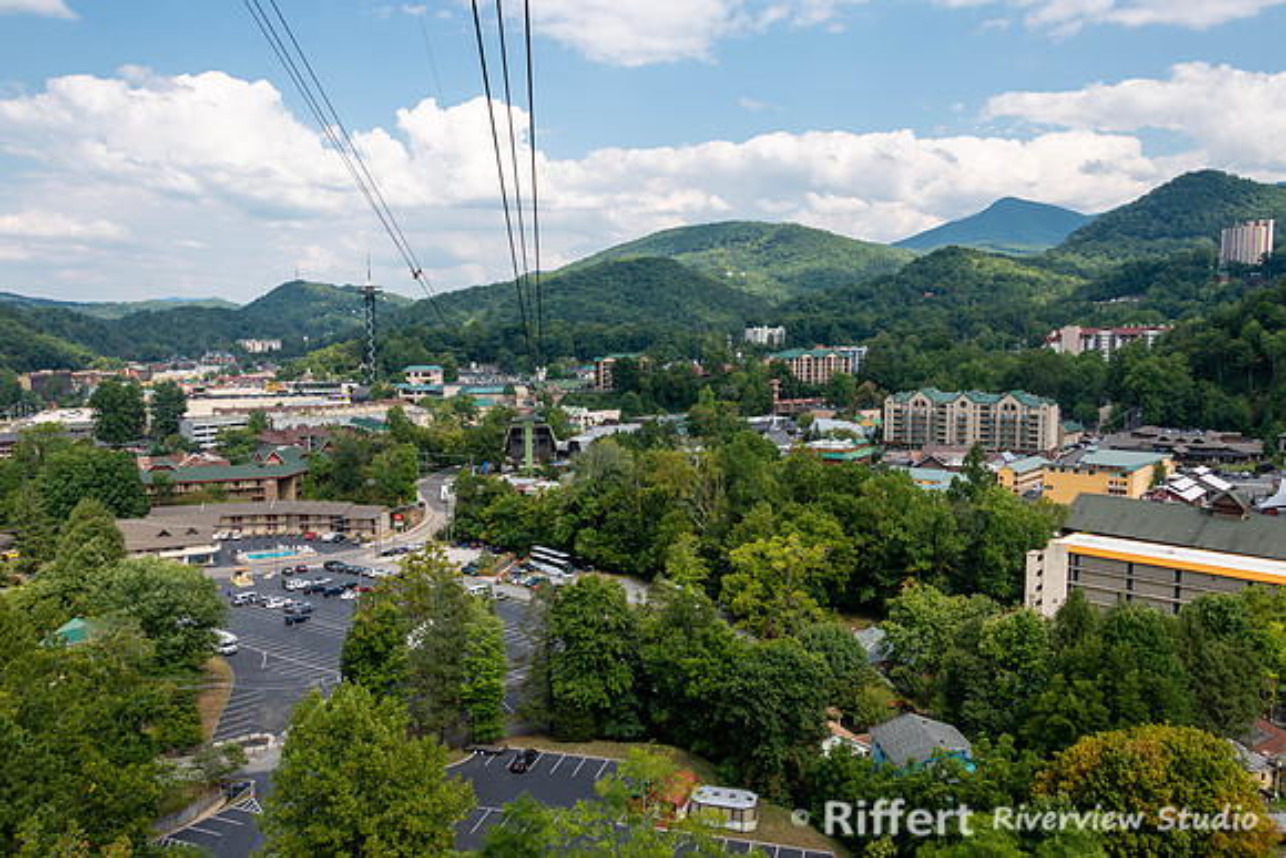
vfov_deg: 46.4
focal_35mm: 28
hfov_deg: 65.5
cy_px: 429
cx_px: 643
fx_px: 1000
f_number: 8
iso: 100
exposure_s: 1/160
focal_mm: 28
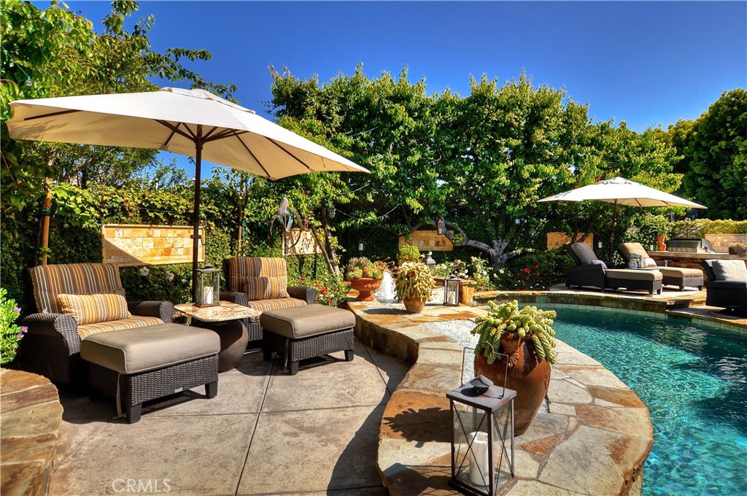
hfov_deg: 90.1
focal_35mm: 18
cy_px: 248
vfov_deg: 67.2
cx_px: 374
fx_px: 373
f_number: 7.1
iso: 160
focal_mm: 12
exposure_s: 1/800
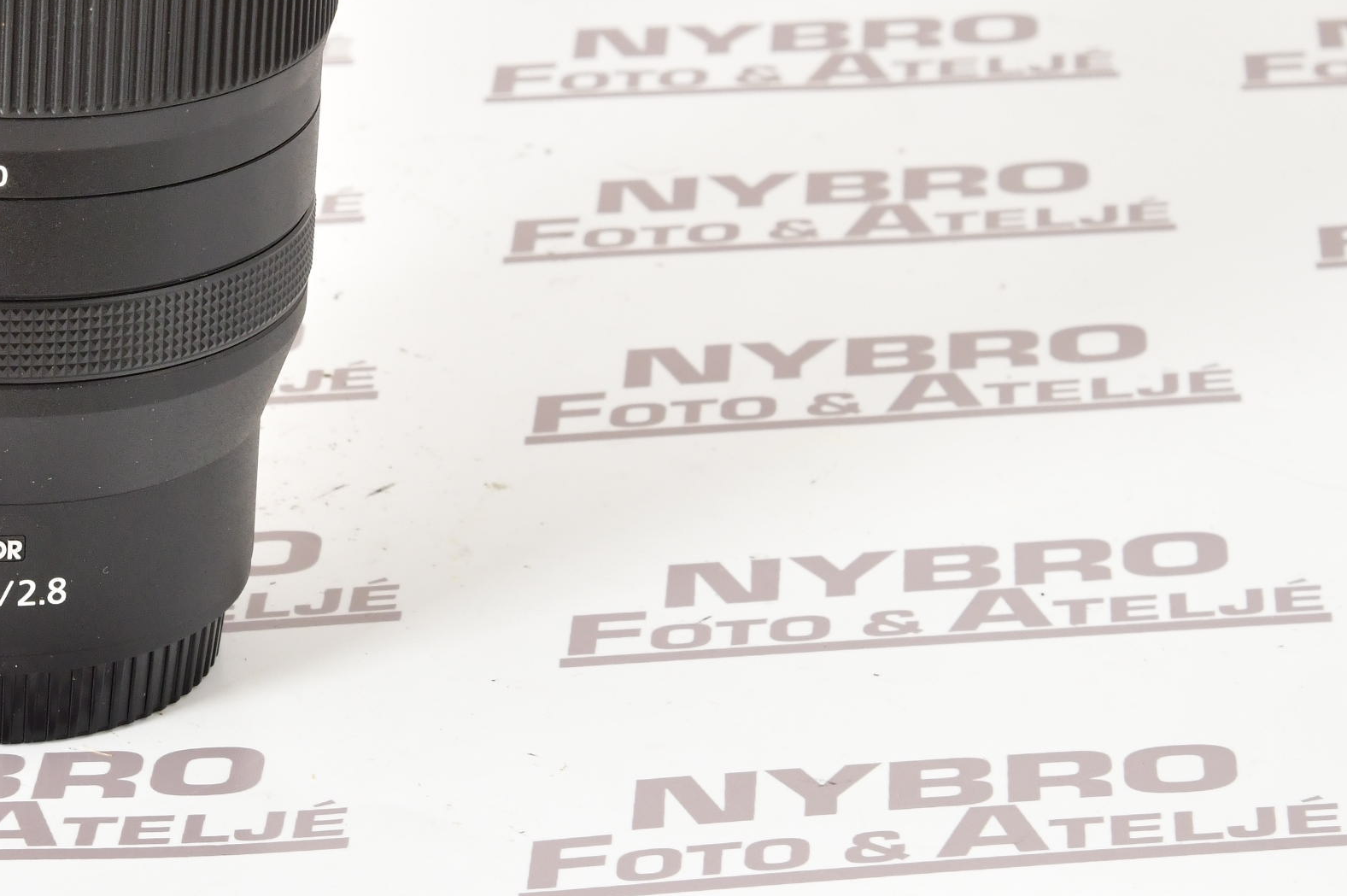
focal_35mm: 142
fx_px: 5309
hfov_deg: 14.2
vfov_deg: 9.6
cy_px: 9
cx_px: -4
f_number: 11
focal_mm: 70
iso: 1000
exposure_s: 1/200
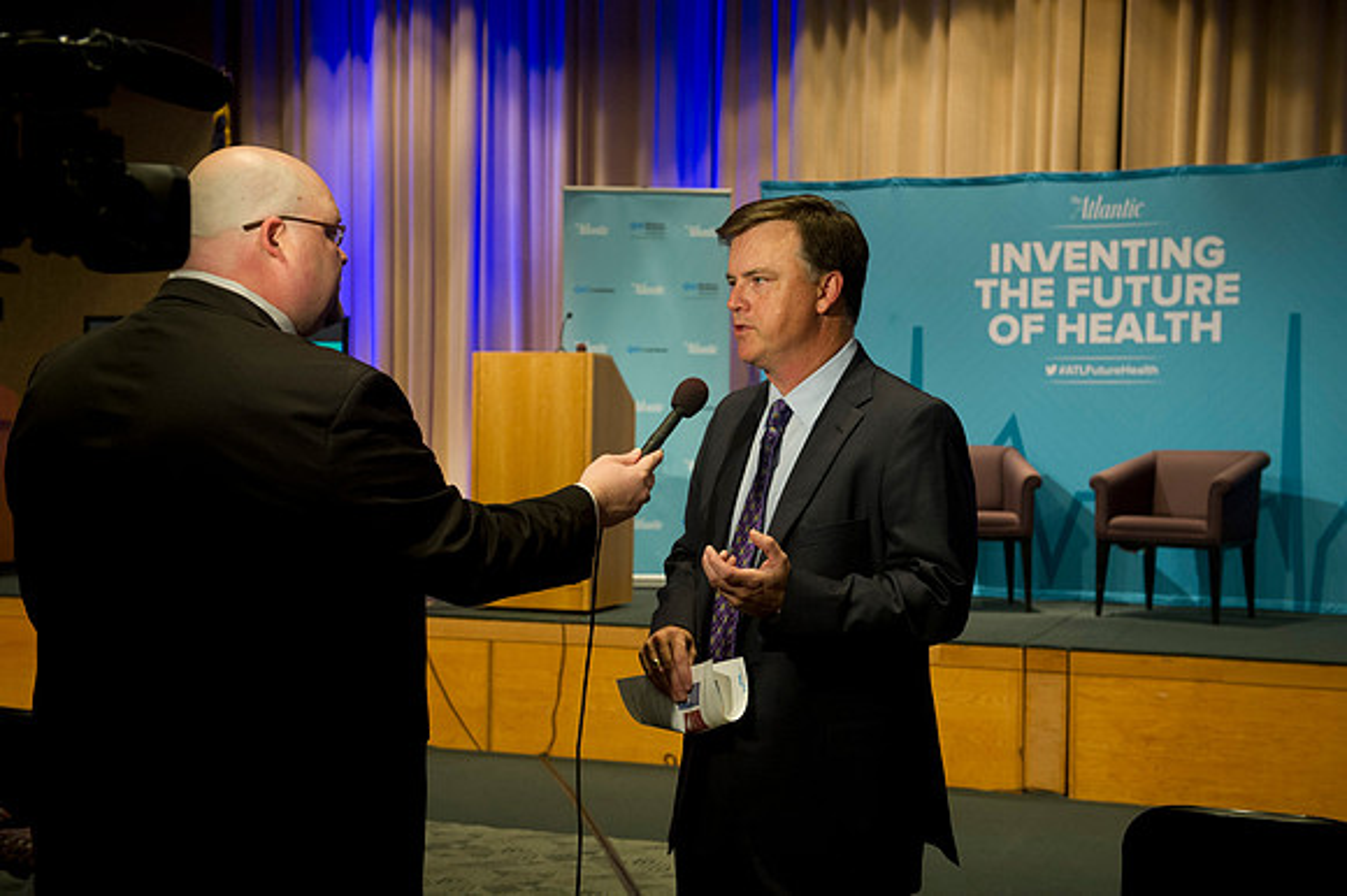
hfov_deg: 38.2
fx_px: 1944
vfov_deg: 26.0
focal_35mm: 52
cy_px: 448
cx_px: 674
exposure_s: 1/100
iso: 2500
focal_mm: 52
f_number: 5
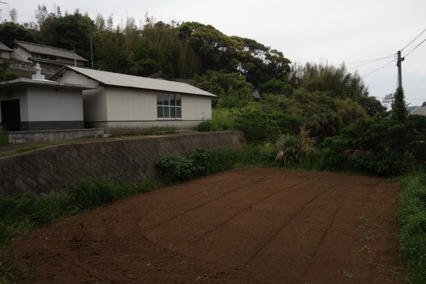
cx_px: 213
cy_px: 142
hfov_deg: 65.5
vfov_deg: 46.4
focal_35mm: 28
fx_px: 331
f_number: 5.6
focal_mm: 10.4
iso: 125
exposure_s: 1/400
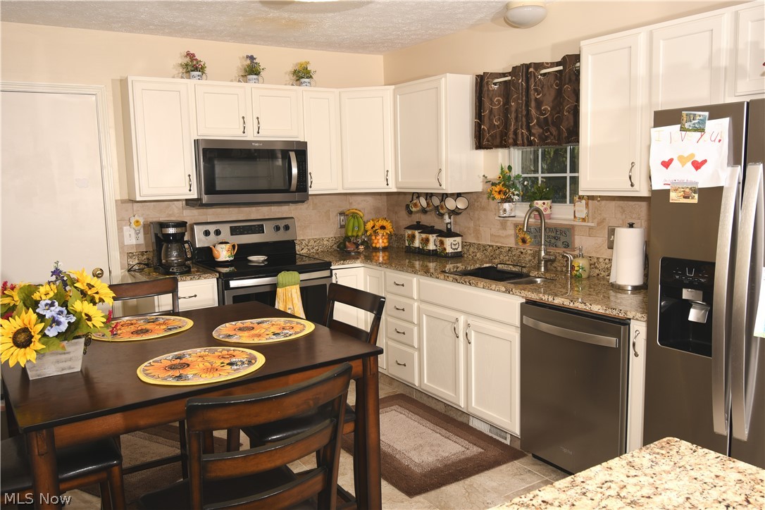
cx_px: 382
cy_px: 255
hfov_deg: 61.9
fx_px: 637
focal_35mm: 30
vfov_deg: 43.6
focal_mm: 20
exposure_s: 1/60
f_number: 6.7
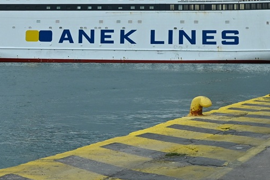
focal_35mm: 99
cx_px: 130
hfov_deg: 20.6
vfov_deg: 13.4
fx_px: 743
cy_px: -38
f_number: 7.1
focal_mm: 24
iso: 280
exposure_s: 1/1000
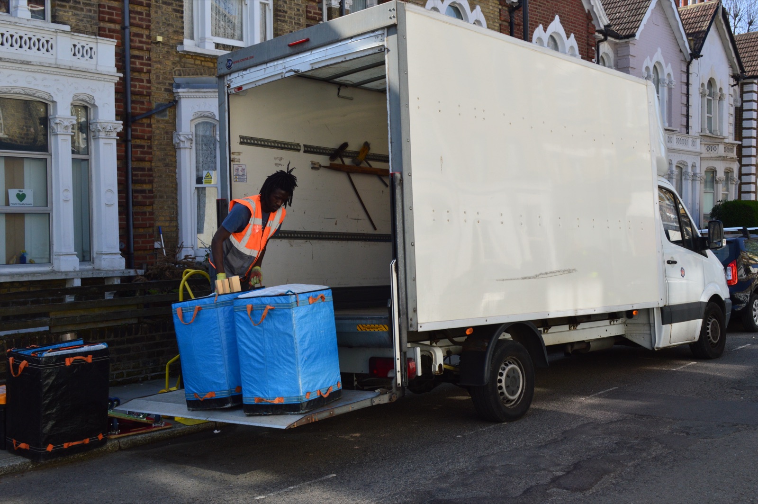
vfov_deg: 31.8
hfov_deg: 46.4
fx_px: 884
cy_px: 252
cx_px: 379
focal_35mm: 42
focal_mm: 28
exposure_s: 1/320
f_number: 10
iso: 400
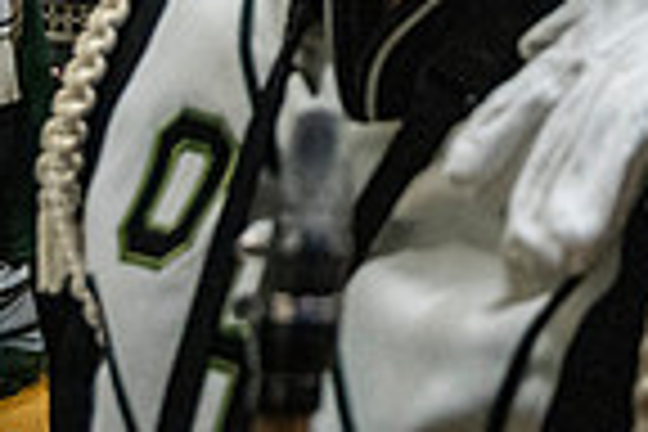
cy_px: -389
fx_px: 1746
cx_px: 783
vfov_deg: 12.6
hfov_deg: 19.7
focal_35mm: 97
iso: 12800
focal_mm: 24
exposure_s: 1/800
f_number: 4
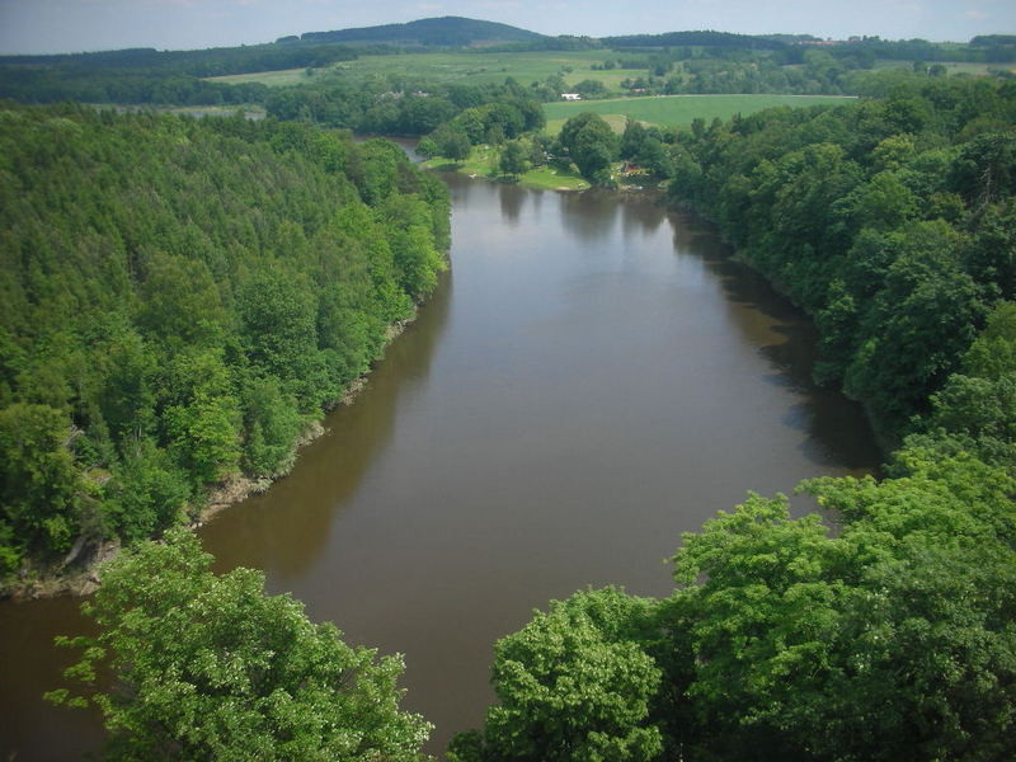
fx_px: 1027
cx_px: 508
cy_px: 381
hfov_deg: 52.6
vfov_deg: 40.7
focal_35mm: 35
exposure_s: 1/500
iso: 50
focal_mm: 5.8
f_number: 3
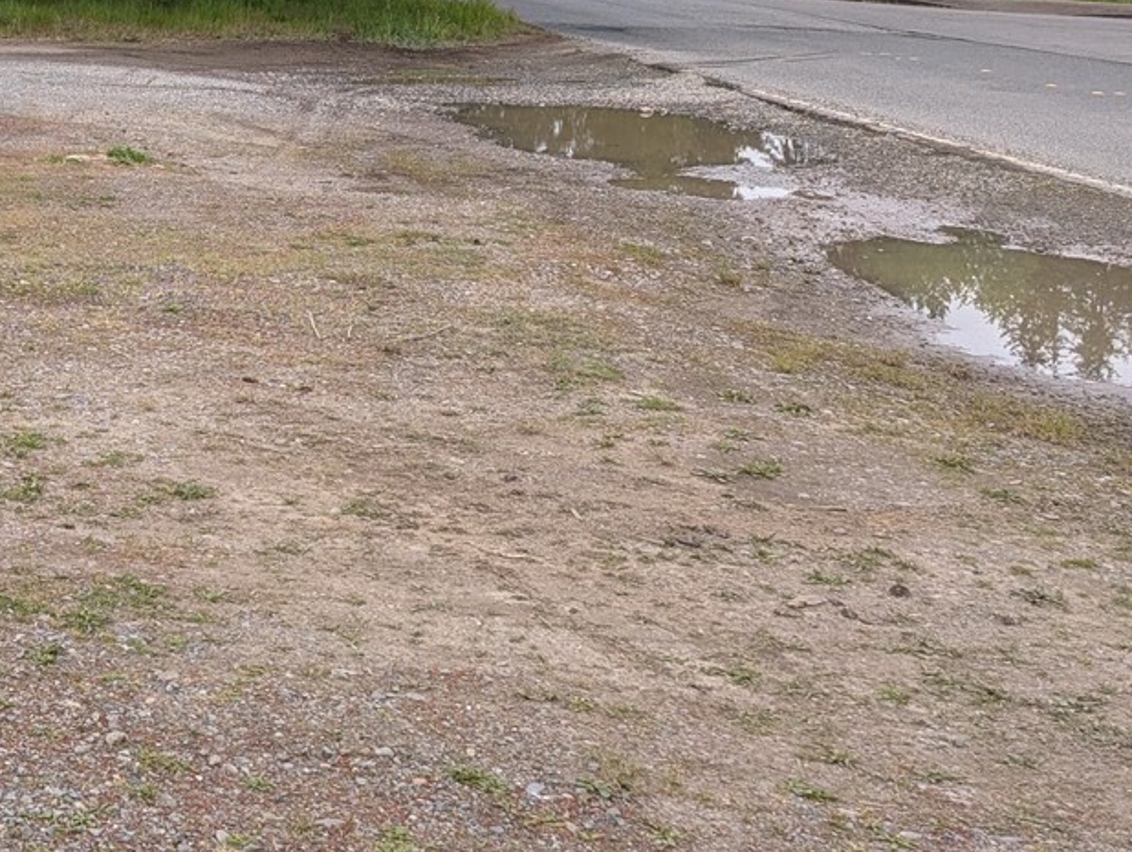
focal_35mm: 62
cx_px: -218
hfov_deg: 27.5
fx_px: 2030
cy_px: 49
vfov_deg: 23.0
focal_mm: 6.9
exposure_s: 1/782
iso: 23
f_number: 1.68
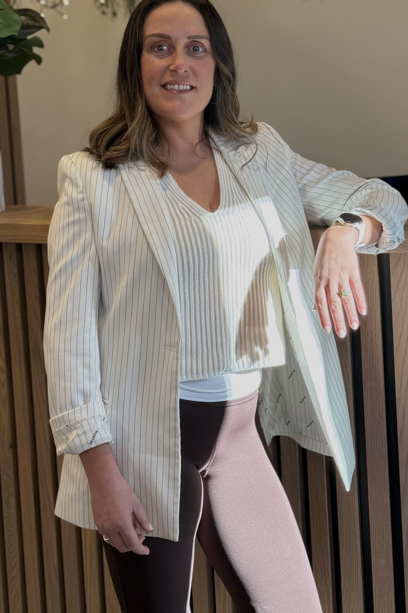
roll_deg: +3.0
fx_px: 1156
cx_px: 258
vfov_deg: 29.4
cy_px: 200
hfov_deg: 20.0
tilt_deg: -6.4
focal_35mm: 68
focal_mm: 6.76
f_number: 1.78
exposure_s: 1/200
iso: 100
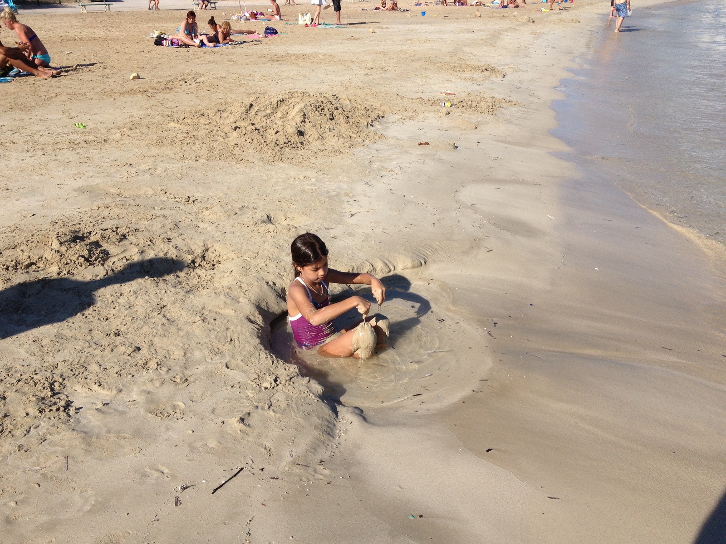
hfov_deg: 52.6
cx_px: 363
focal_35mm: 35
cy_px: 272
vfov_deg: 40.7
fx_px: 734
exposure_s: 1/2404
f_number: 2.4
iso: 50
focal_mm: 4.28
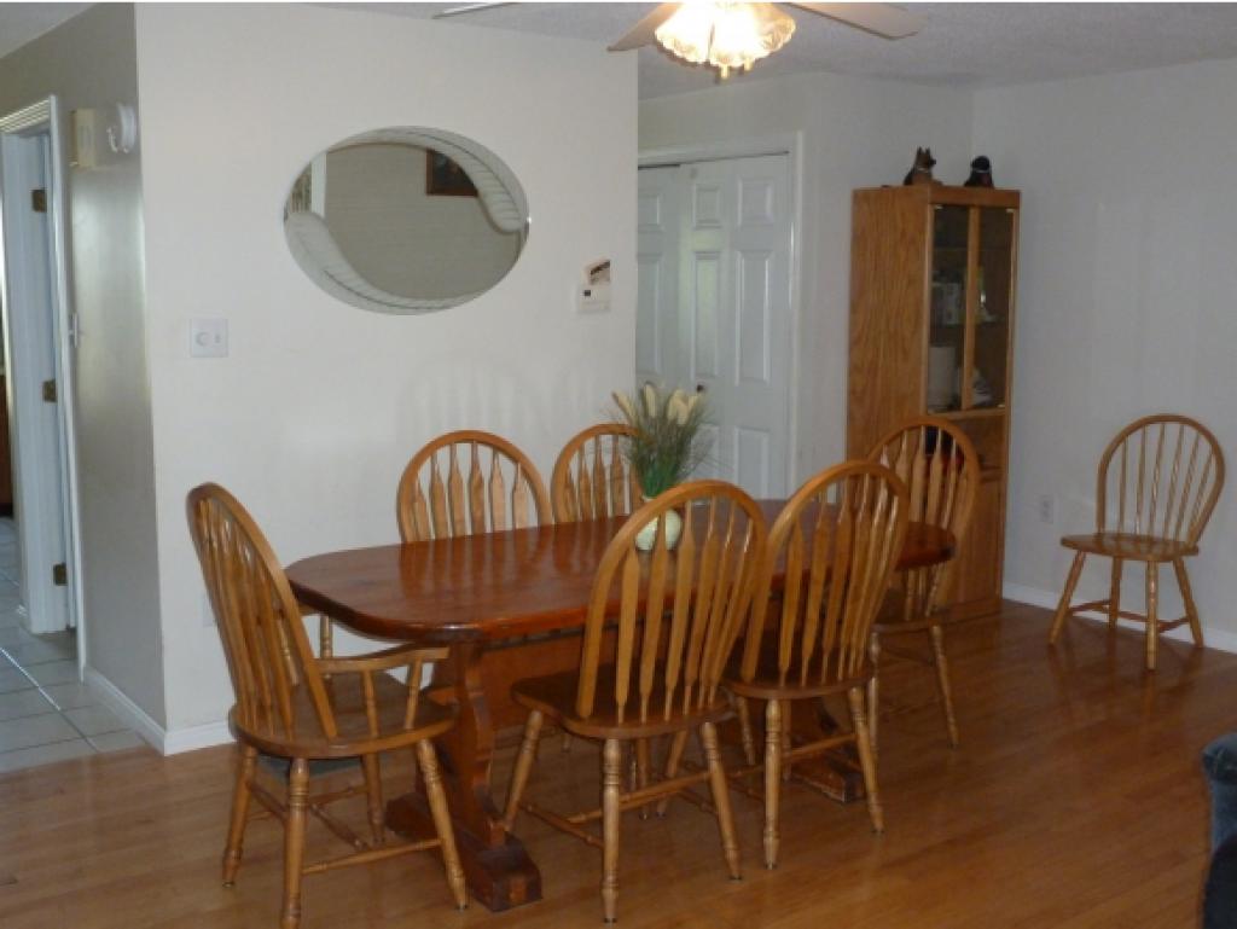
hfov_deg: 51.3
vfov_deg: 39.7
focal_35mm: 36
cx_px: 618
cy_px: 464
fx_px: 1287
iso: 500
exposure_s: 1/60
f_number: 3.7
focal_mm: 6.4
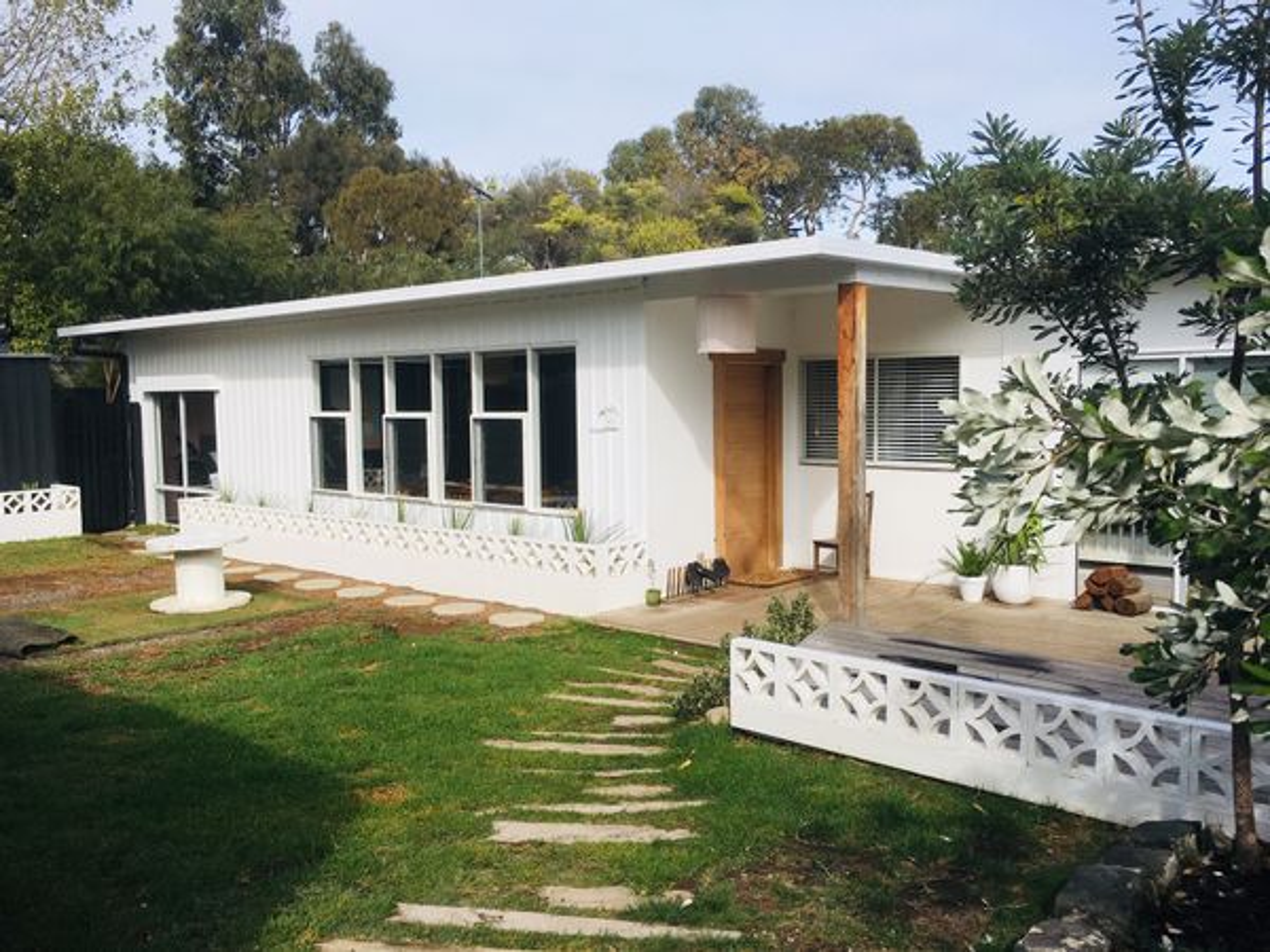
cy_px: 476
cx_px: 635
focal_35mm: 29
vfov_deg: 48.2
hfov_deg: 61.7
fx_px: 1064
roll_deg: +1.1
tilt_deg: -4.9
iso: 25
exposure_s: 1/1972
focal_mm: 4.15
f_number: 2.2
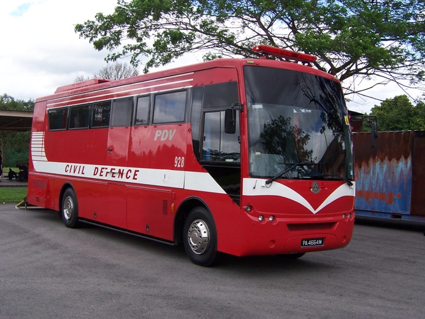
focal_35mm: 44
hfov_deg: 42.9
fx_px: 540
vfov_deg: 32.9
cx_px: 212
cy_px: 160
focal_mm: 7.3
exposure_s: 1/180
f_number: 5.6
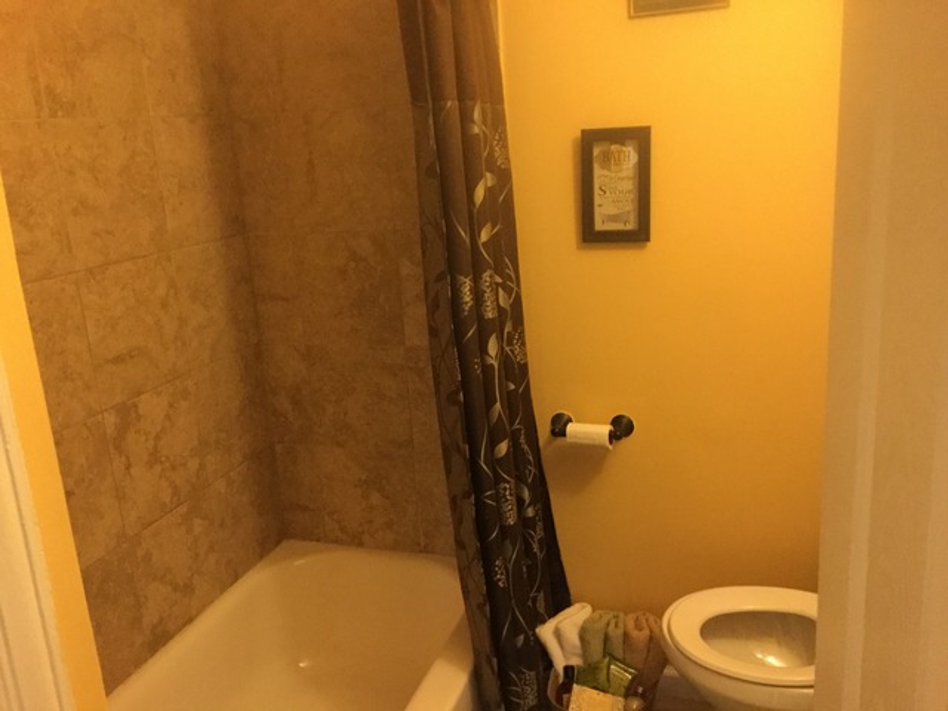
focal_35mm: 31
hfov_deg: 58.4
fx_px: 849
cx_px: 474
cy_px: 356
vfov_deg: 45.4
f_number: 2.4
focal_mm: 3.3
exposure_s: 1/15
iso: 320
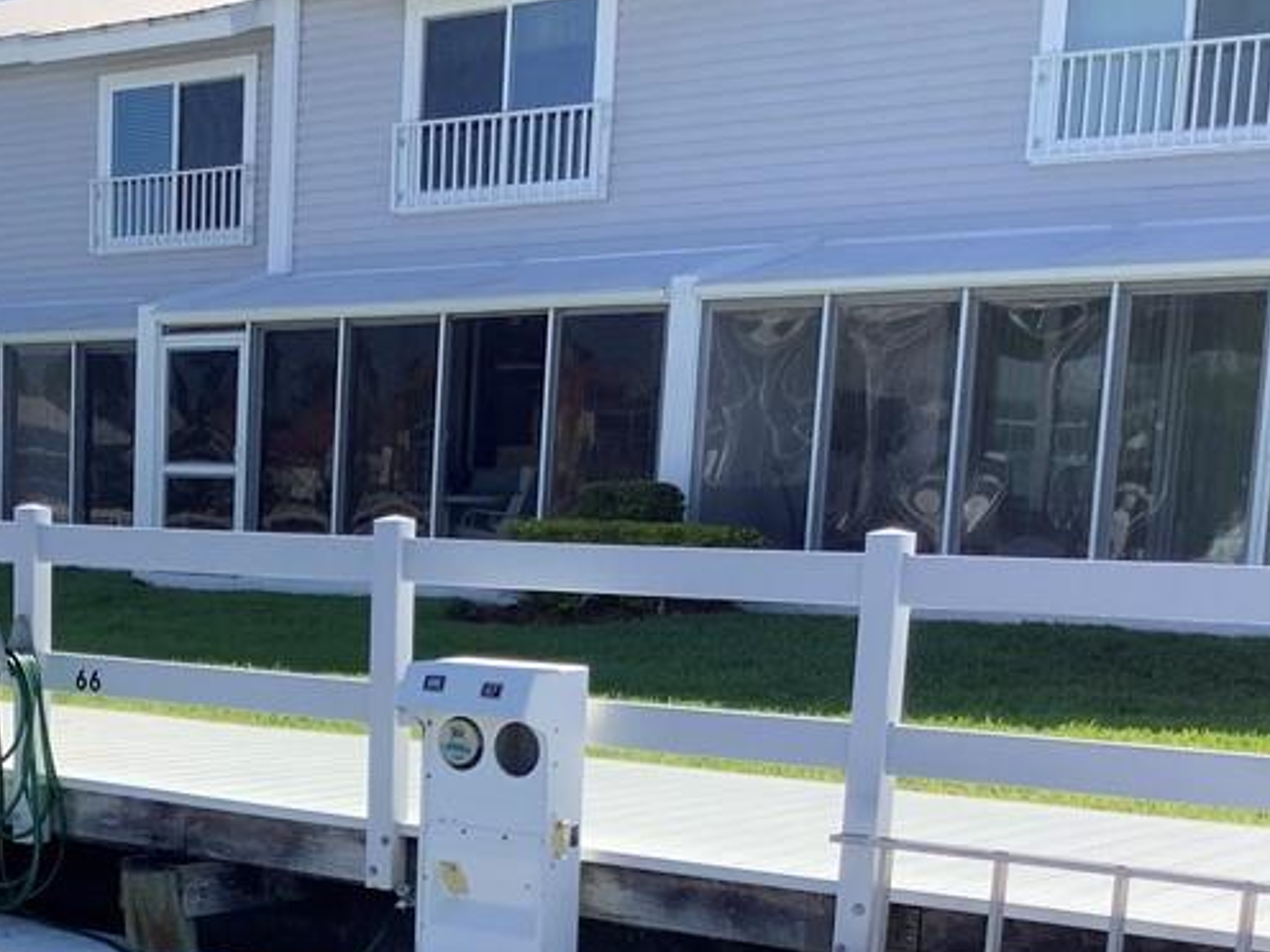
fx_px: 2348
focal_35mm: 64
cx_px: 149
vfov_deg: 22.1
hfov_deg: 29.1
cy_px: 942
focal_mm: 3.3
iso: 25
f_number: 2.4
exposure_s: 1/823
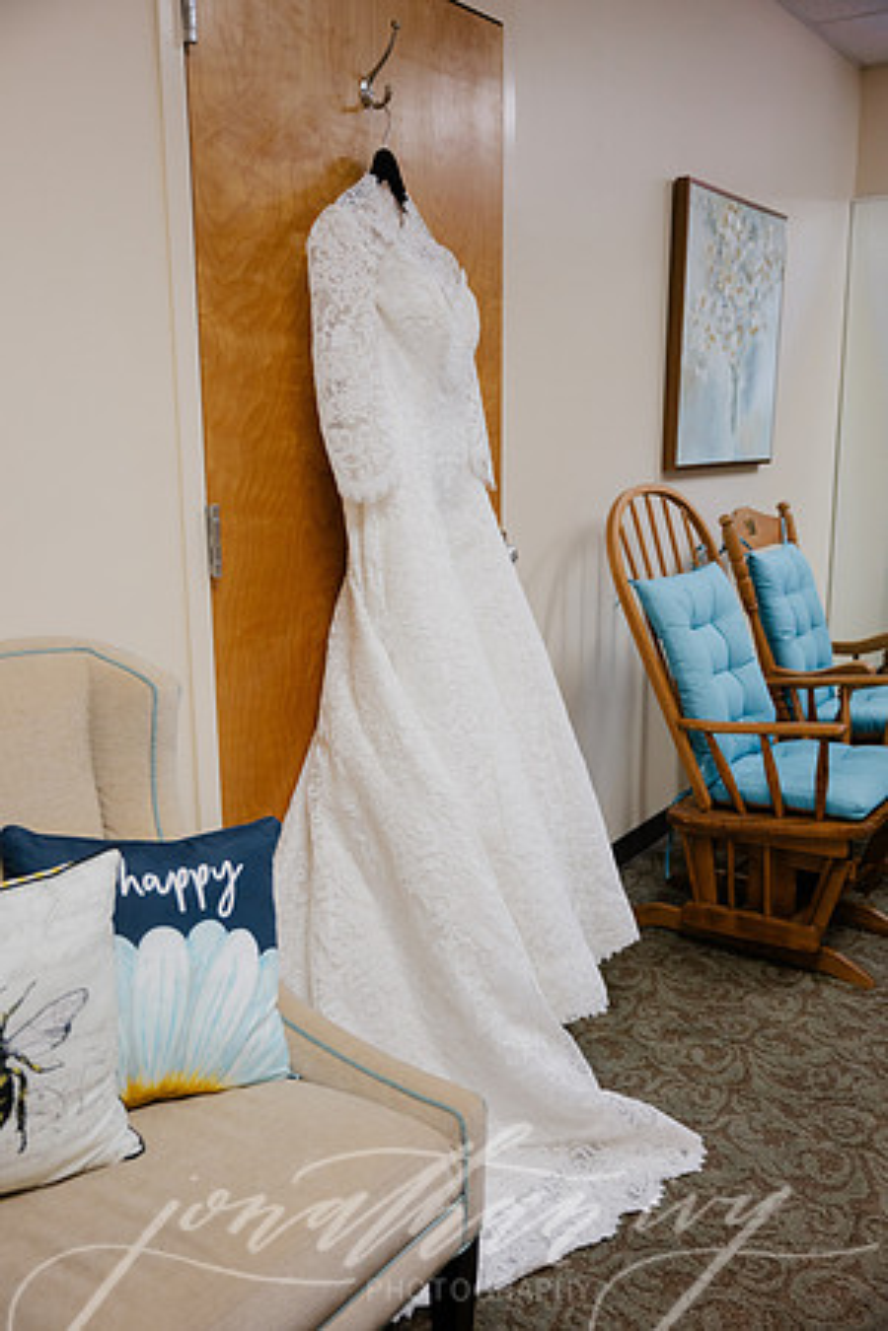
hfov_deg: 41.1
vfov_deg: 58.7
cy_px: 666
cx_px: 444
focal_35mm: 32
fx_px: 1184
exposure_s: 1/250
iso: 800
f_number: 2.8
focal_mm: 32
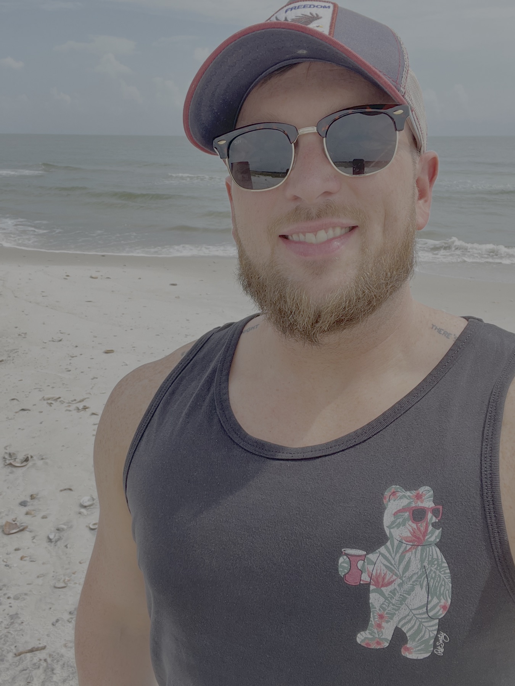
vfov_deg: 60.0
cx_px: 258
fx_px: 595
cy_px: 343
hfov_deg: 46.8
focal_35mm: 30
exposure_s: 1/702
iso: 32
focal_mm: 2.71
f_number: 2.2
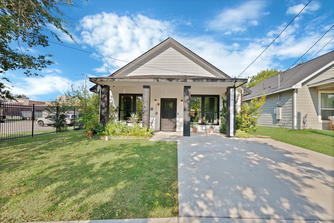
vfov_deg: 70.5
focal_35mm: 17
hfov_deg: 93.2
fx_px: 158
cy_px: 112
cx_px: 167
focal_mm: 17
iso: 640
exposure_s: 1/200
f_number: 9
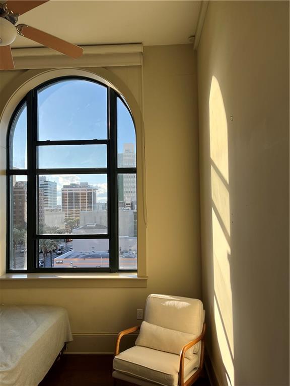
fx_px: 290
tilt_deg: +2.7
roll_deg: +1.0
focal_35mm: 26
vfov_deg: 67.3
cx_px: 145
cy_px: 193
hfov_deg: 53.1
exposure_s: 1/943
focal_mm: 5.1
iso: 50
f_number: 1.6
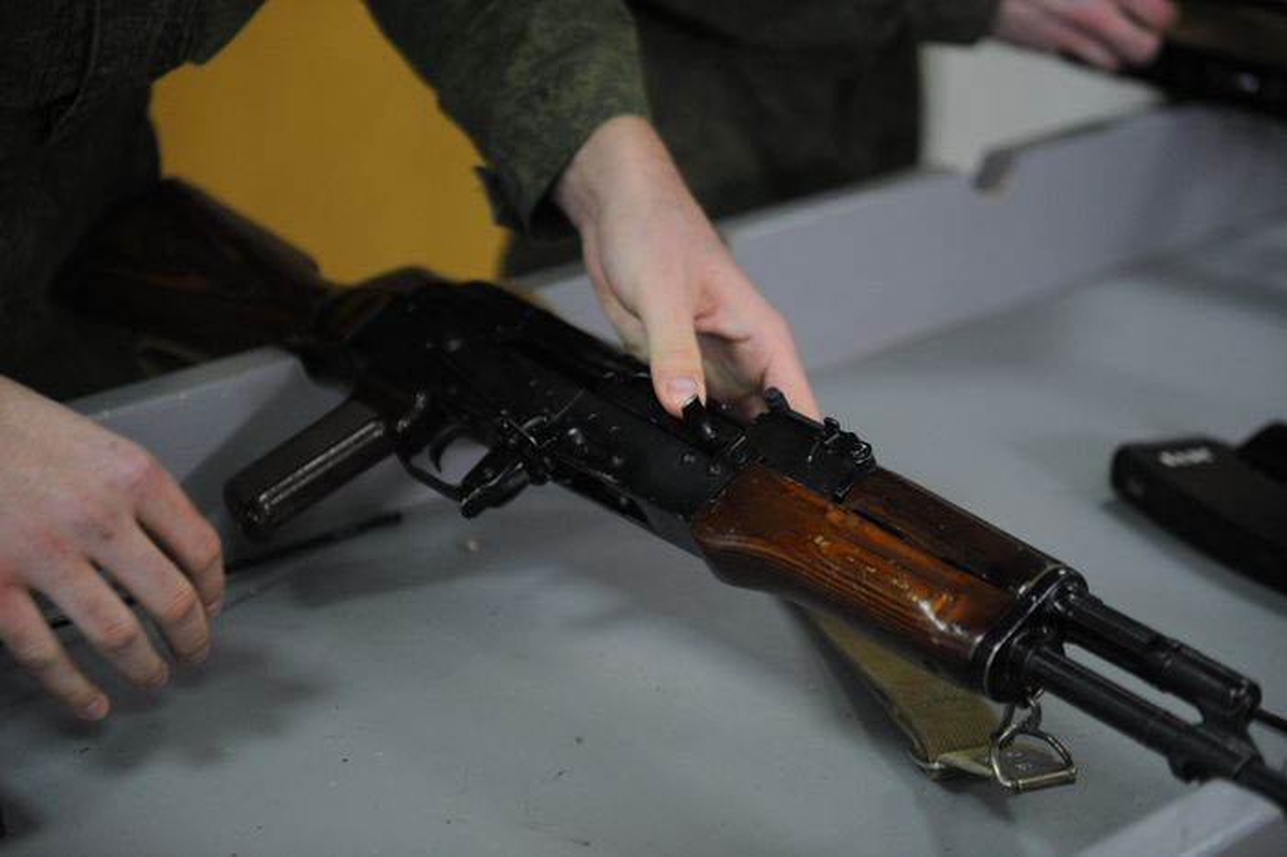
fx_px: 2501
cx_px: 644
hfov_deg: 28.9
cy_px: 428
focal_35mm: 70
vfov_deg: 19.4
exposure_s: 1/160
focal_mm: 70
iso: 2500
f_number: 2.8
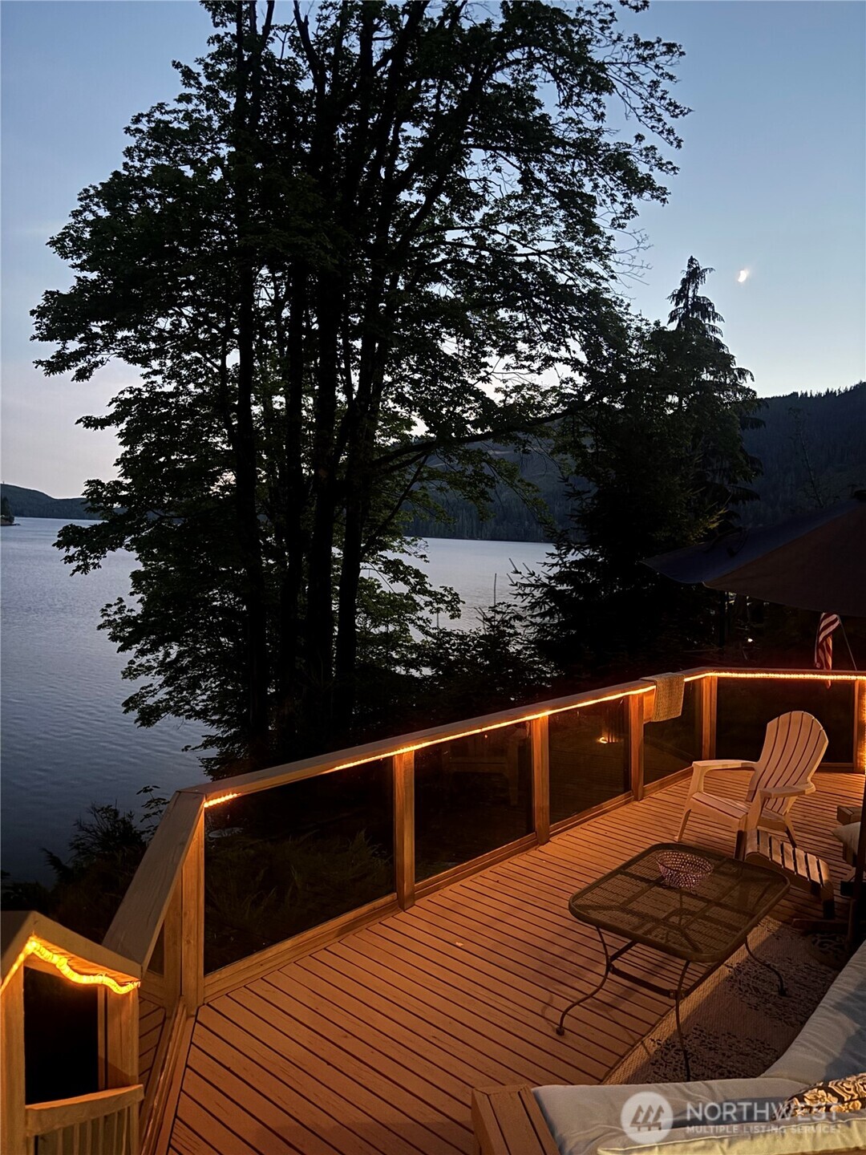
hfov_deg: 53.1
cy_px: 578
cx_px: 433
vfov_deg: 67.3
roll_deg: -2.5
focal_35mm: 26
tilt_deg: -2.8
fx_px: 867
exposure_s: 1/9
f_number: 1.6
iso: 800
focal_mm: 5.96
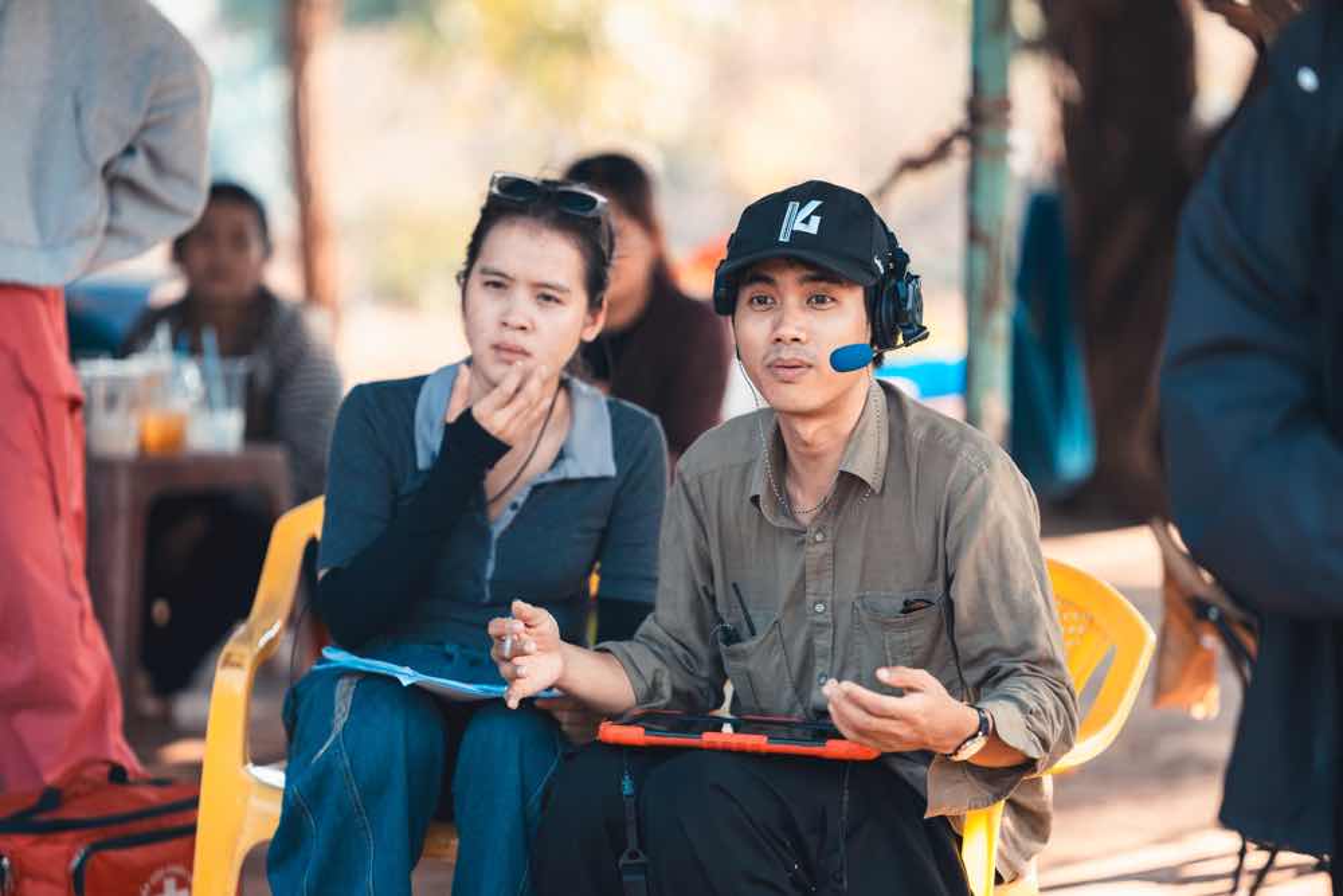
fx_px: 5037
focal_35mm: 135
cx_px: 672
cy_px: 448
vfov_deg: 10.2
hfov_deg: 15.2
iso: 400
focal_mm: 135
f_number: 2
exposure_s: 1/1000
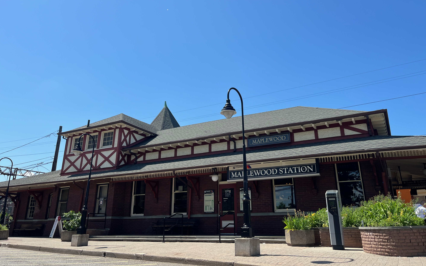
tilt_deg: +20.4
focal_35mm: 28
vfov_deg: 44.3
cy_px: 108
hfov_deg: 66.5
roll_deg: +1.1
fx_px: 325
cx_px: 214
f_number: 1.6
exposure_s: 1/3311
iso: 50
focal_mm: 5.1
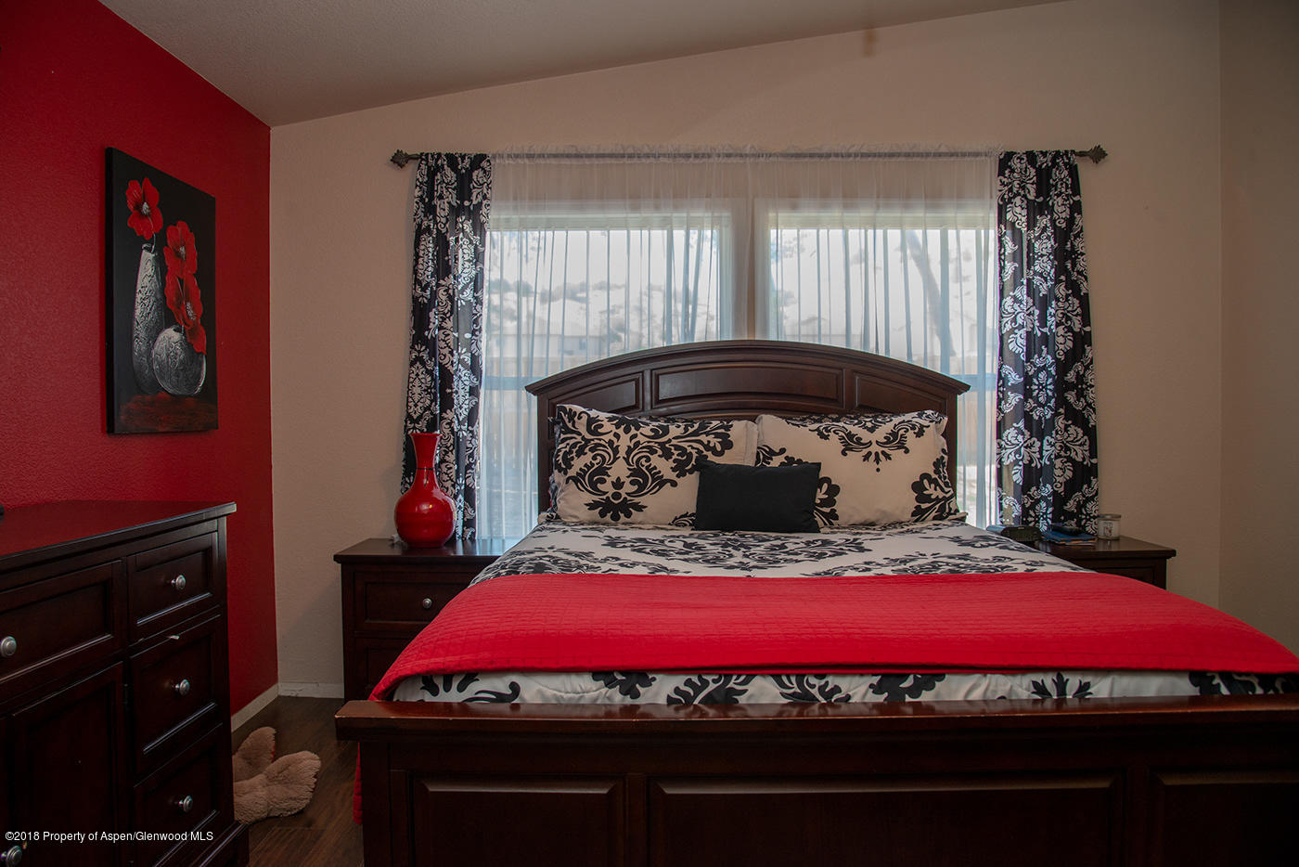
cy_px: 434
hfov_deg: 73.7
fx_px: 866
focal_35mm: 24
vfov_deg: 53.2
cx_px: 650
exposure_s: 1/50
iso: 800
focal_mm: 24
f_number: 5.6
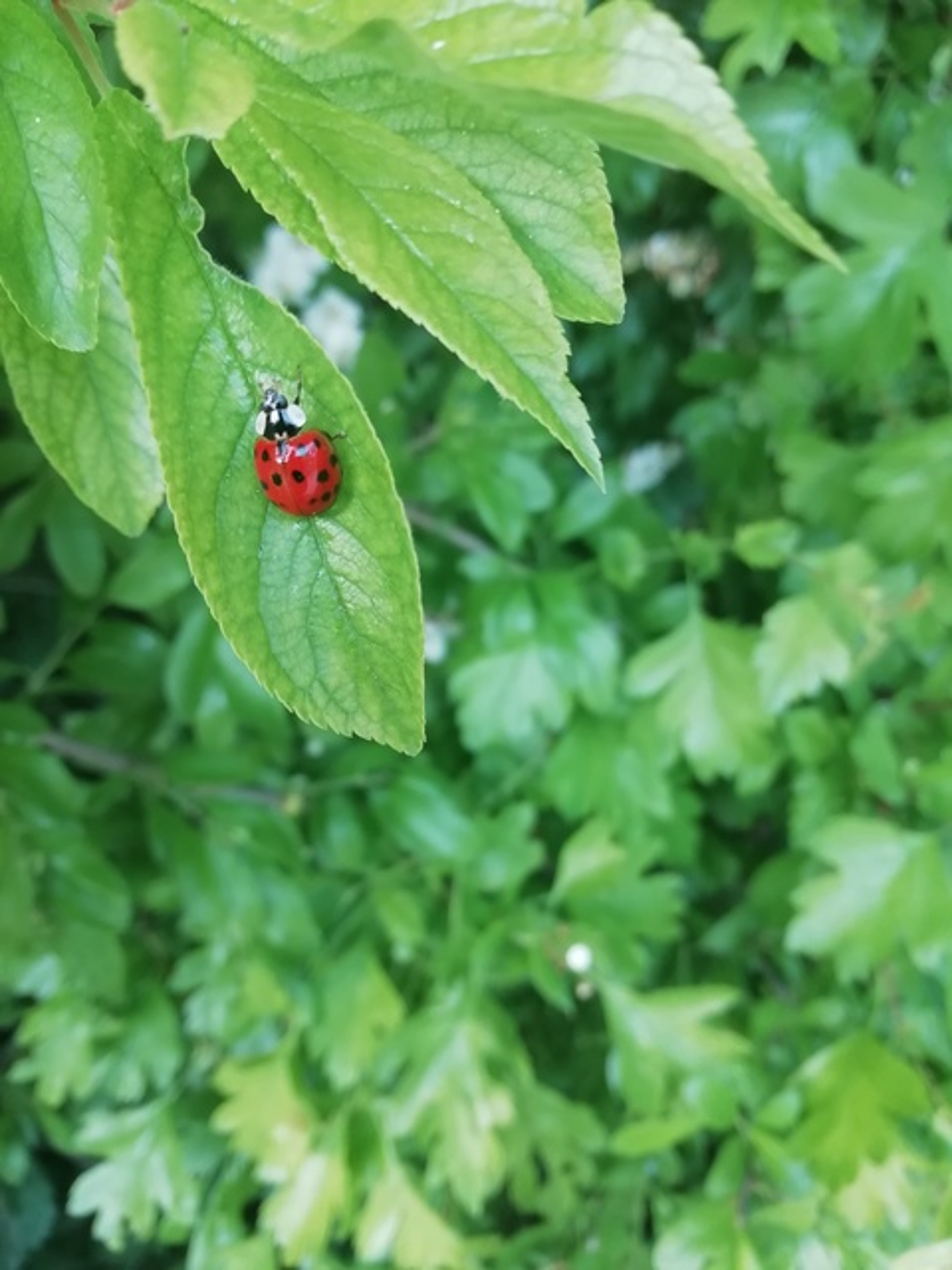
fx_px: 953
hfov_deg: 53.1
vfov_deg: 67.3
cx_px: 476
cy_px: 635
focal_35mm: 26
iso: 64
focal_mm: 3.46
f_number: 2.2
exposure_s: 1/33.3
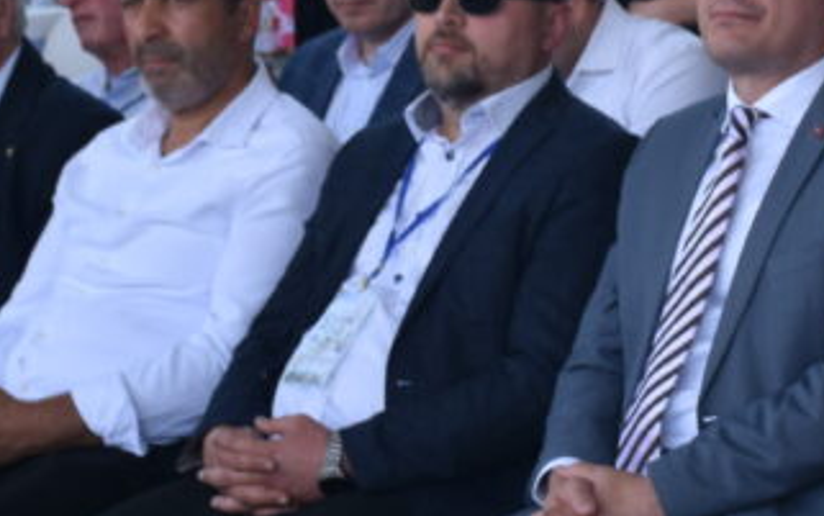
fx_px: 5752
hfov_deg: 8.2
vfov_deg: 5.1
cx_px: 737
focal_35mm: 256
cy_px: 32
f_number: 6.3
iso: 250
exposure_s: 1/160
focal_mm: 42
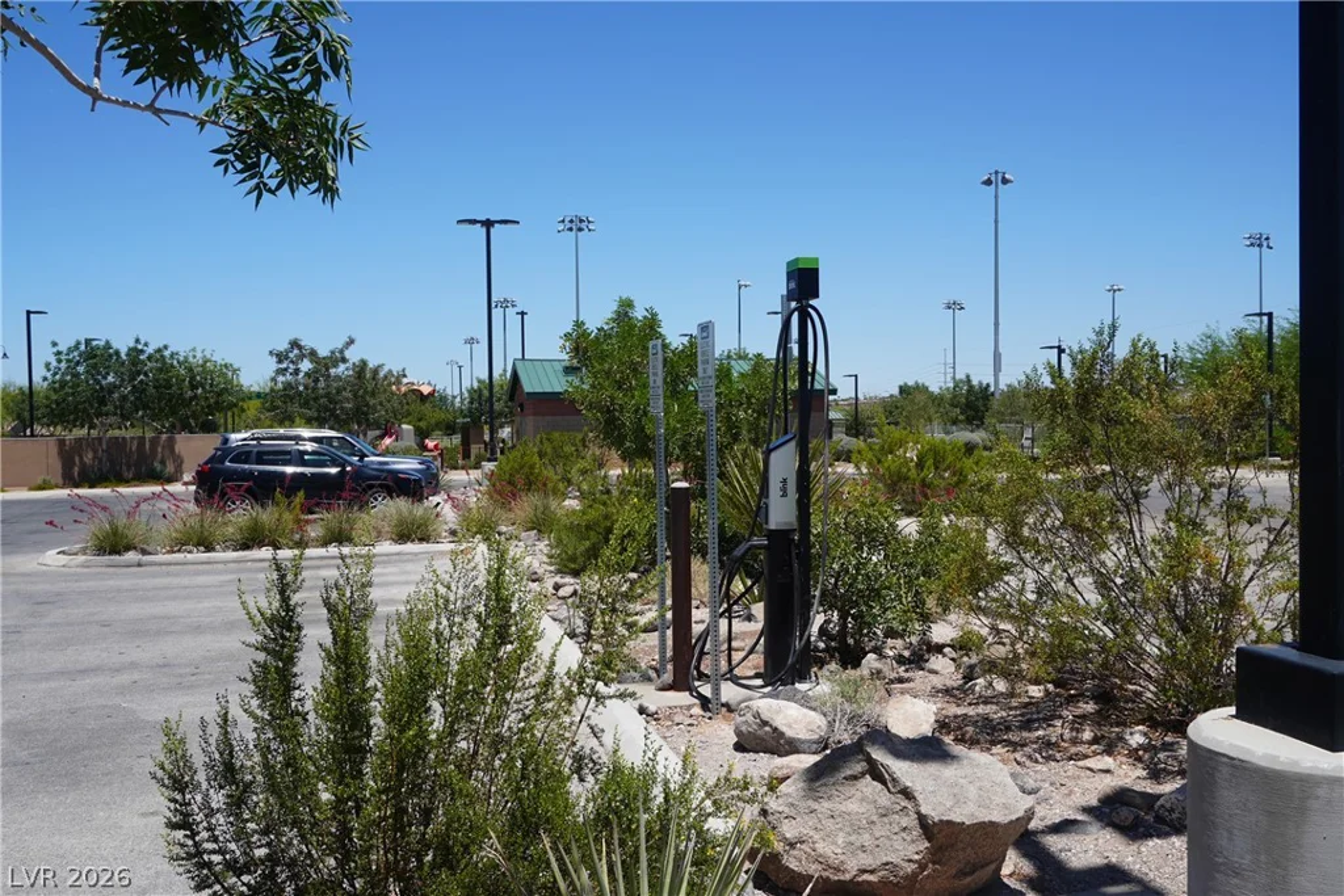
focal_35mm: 34
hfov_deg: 55.1
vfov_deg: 38.4
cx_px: 672
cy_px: 448
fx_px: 1288
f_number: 10
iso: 100
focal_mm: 23
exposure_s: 1/200
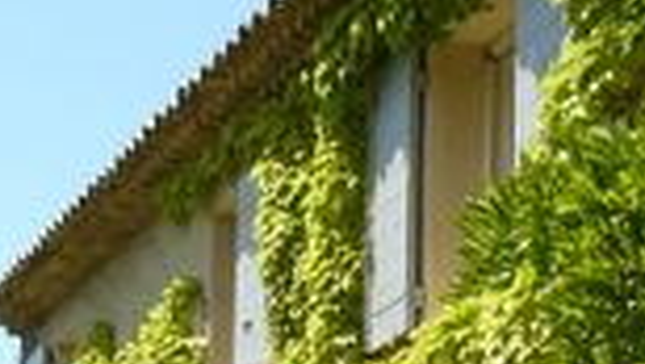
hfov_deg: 14.0
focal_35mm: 153
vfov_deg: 7.7
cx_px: 482
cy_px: 632
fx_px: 2619
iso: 100
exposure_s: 1/250
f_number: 5.6
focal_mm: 6
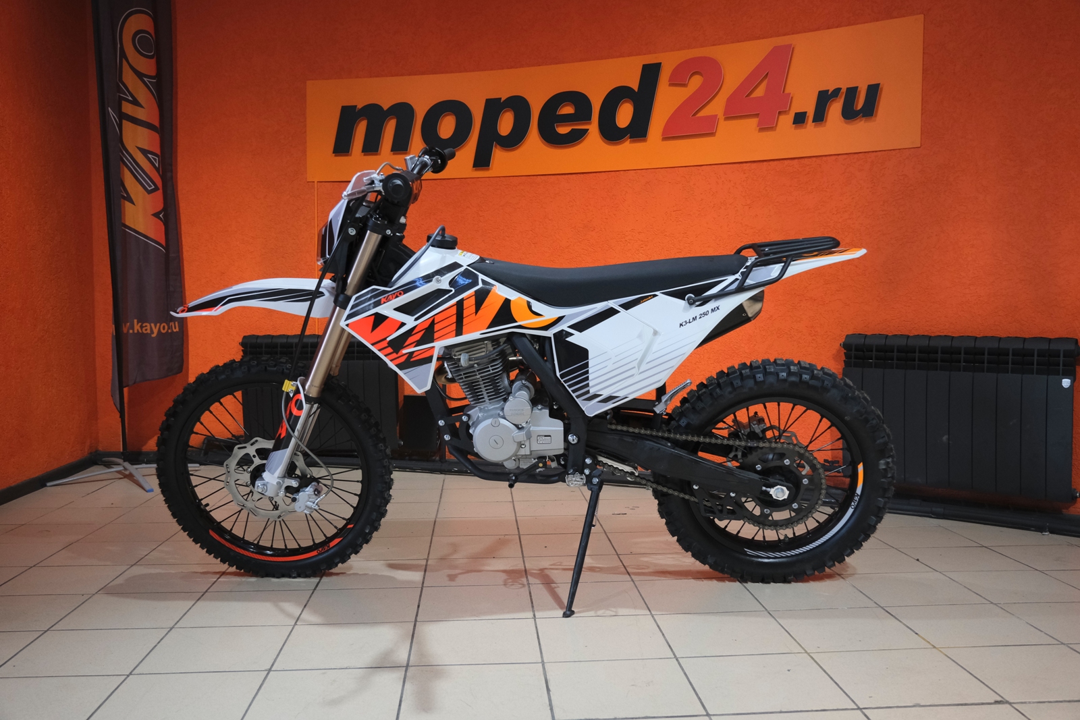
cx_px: 540
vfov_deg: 43.6
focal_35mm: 30
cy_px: 360
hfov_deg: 61.9
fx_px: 900
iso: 2000
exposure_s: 1/200
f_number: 4
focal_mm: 20.2
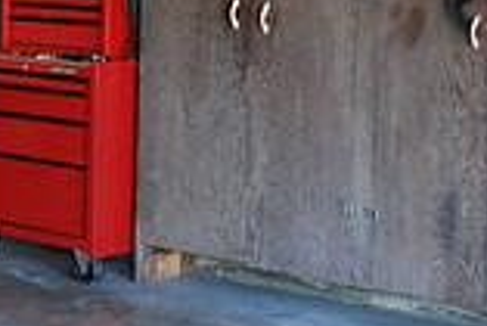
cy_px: 120
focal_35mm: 133
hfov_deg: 14.8
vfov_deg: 10.3
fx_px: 1801
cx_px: -127
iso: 1600
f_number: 4
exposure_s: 1/60
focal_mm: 24
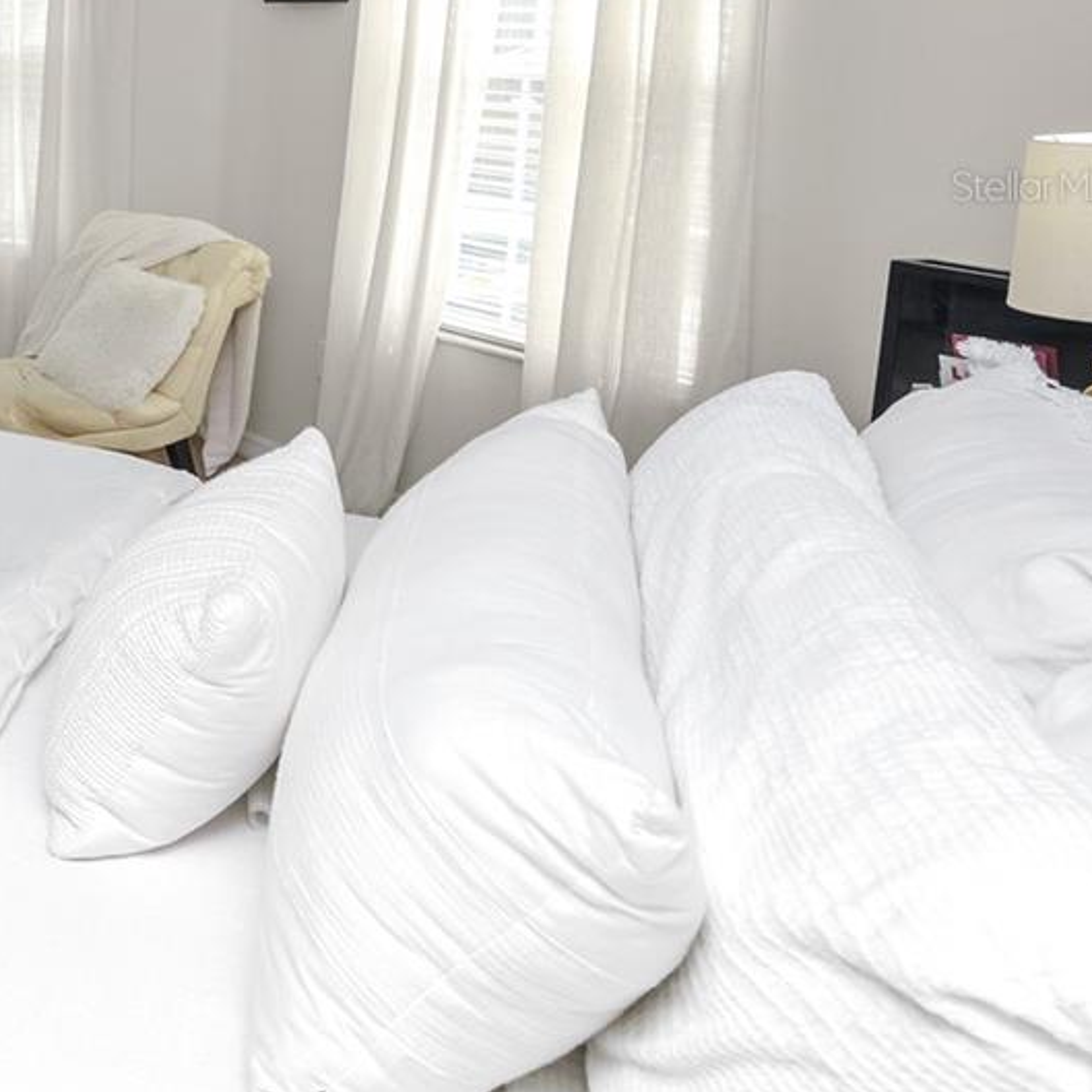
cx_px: -516
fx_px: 1285
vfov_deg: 43.4
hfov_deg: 29.5
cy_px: 186
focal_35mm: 36
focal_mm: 14
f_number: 6.3
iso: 250
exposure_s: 1/60
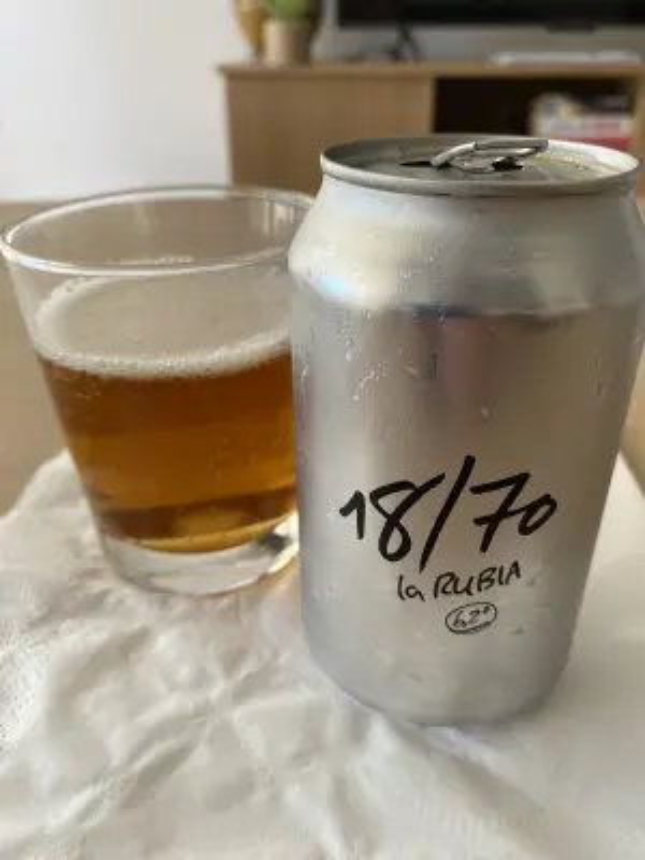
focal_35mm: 25
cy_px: 430
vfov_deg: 69.4
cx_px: 322
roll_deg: +0.7
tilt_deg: -29.5
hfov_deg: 54.9
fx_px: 621
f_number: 1.8
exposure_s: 1/122
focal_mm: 4.25
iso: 32
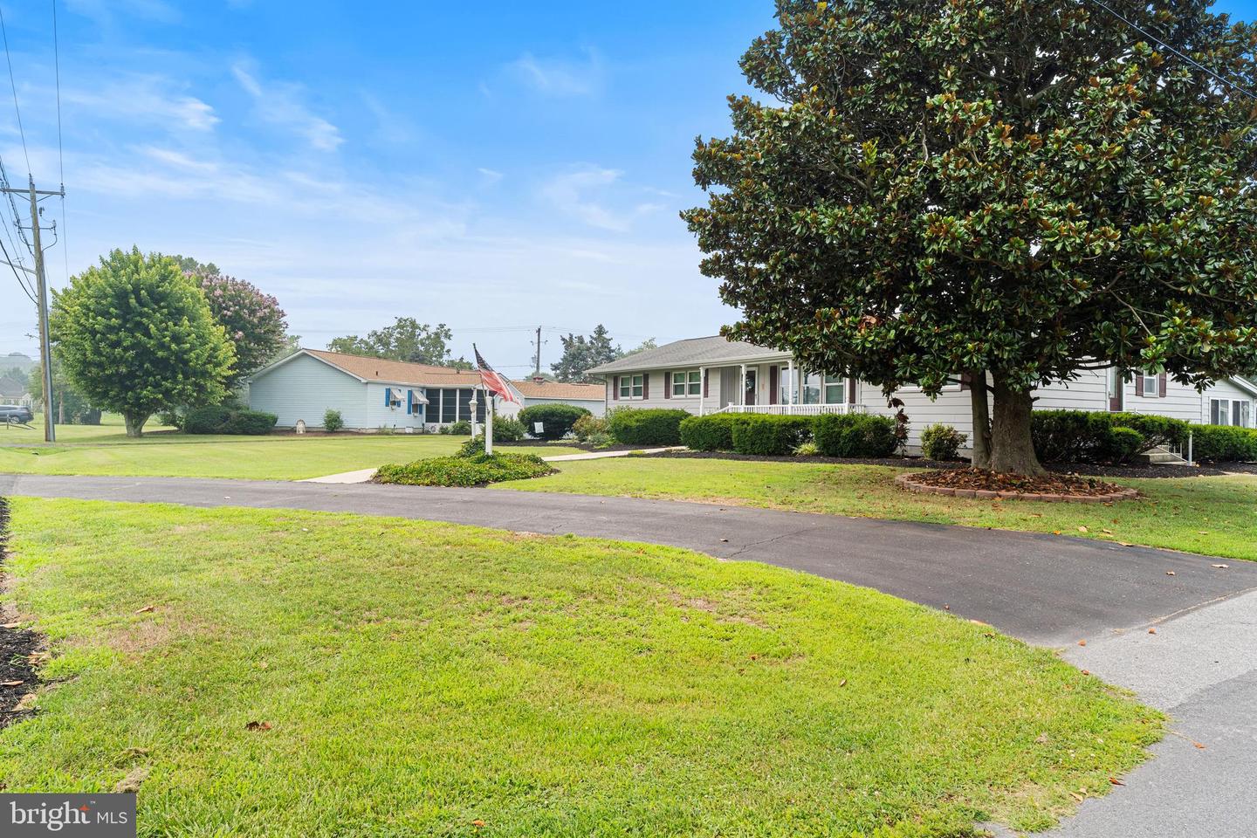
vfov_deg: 56.5
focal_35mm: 22
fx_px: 780
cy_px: 419
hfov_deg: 77.7
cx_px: 628
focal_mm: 14.9
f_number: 7.1
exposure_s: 1/500
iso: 200
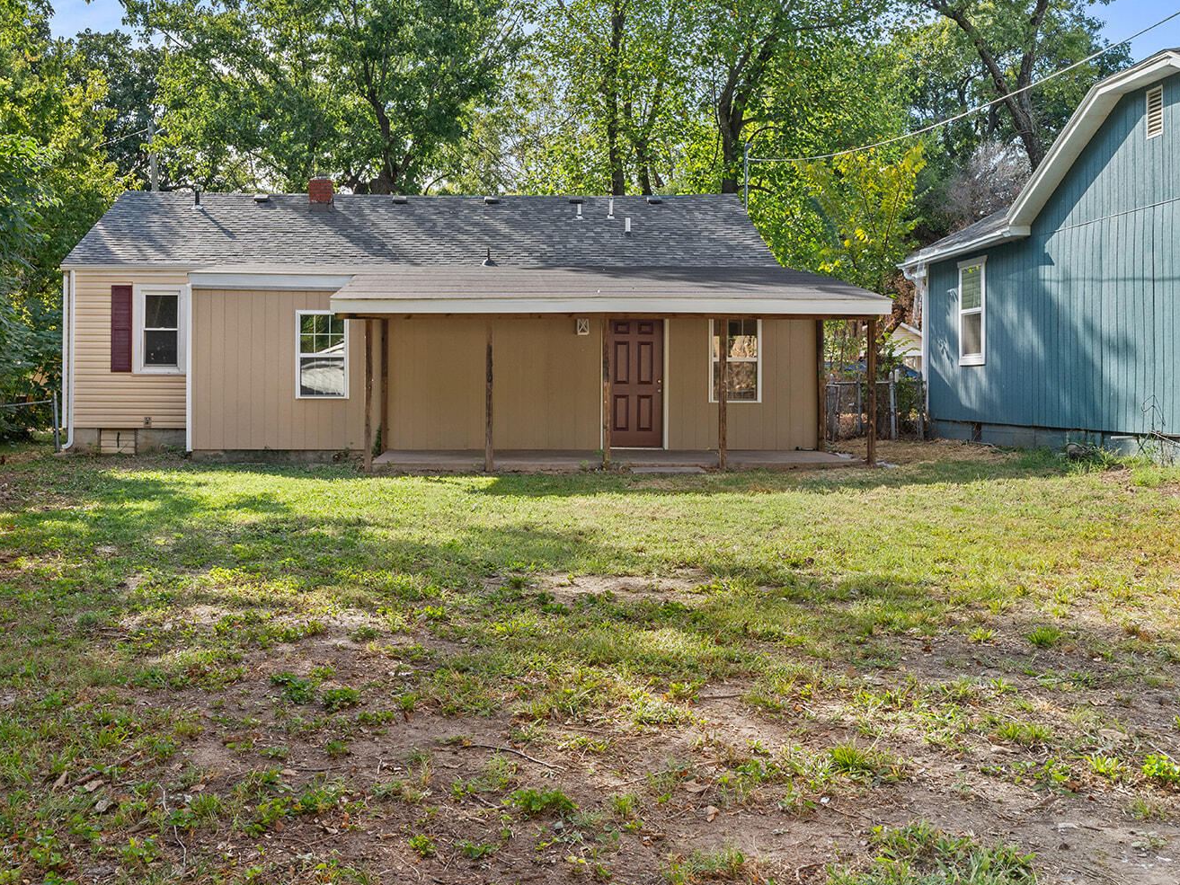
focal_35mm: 41
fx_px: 1398
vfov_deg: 35.1
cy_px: 465
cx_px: 500
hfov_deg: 45.6
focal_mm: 35
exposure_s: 1/250
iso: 1000
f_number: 13
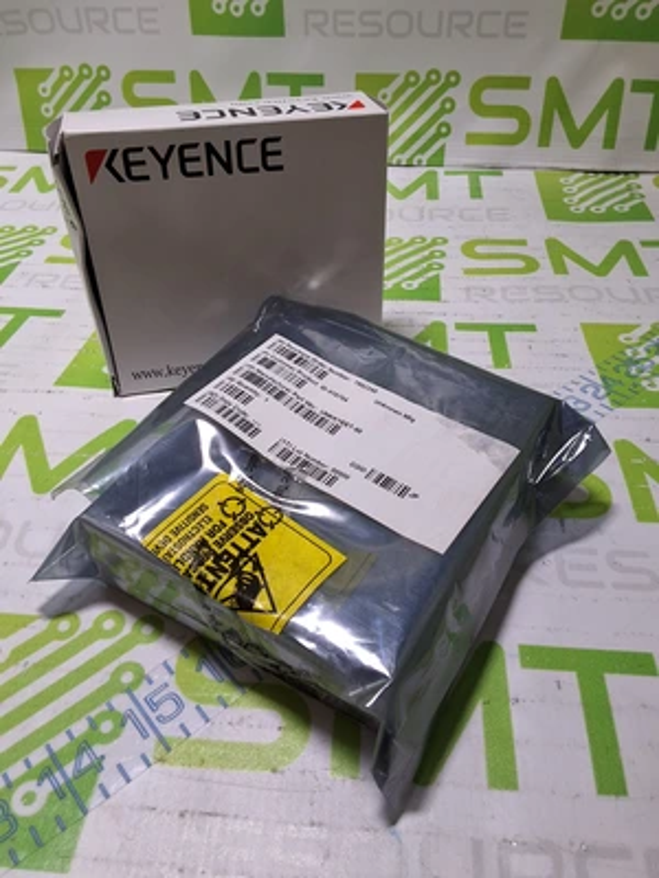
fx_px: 711
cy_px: 439
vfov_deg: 63.4
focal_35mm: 28
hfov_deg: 49.7
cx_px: 330
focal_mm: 2.91
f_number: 1.9
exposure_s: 1/120
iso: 50
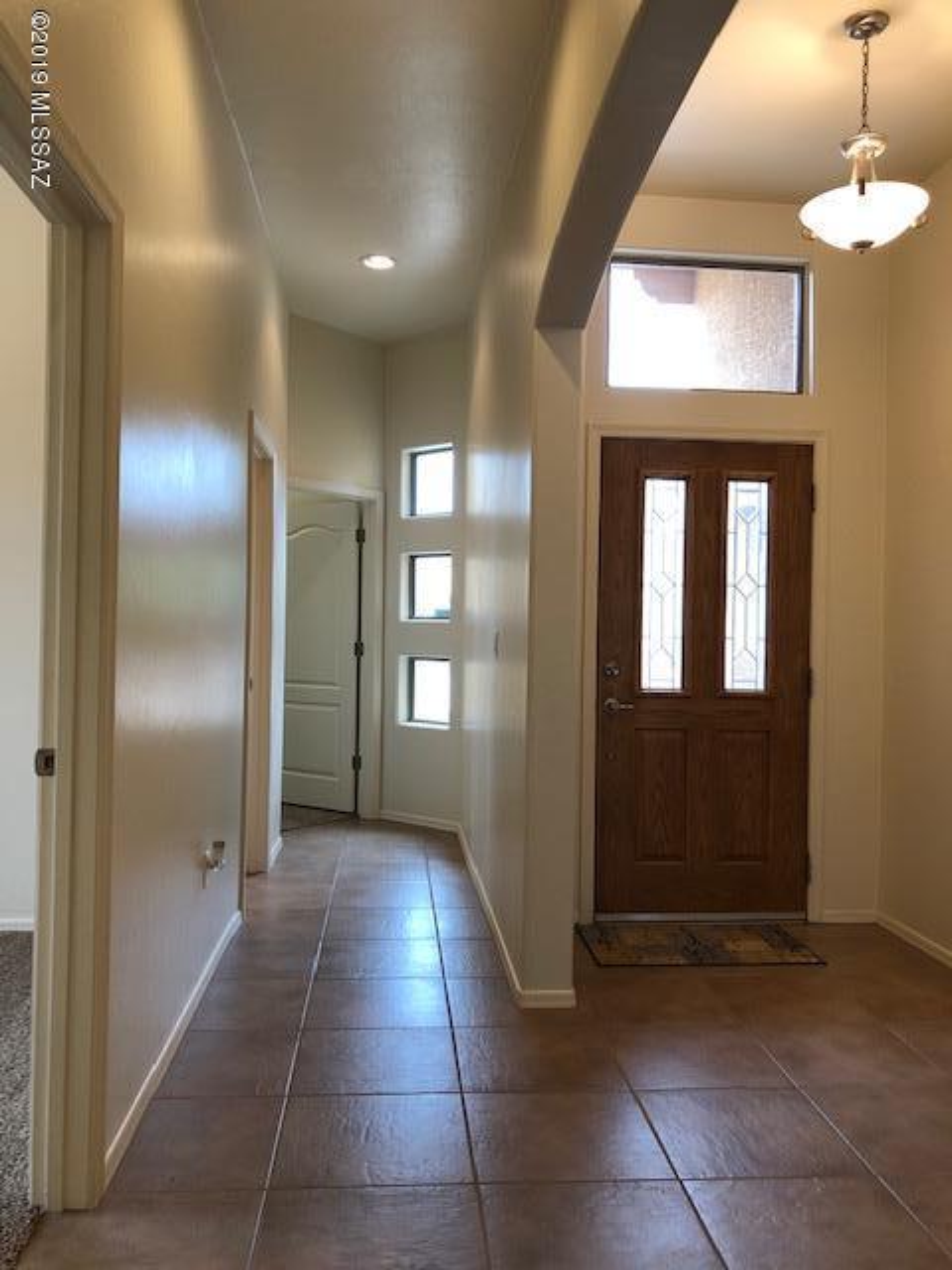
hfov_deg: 49.7
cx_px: 476
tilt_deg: +0.0
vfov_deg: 63.4
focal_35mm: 28
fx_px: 1027
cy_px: 635
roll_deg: -1.1
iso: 32
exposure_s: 1/30
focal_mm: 3.99
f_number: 1.8
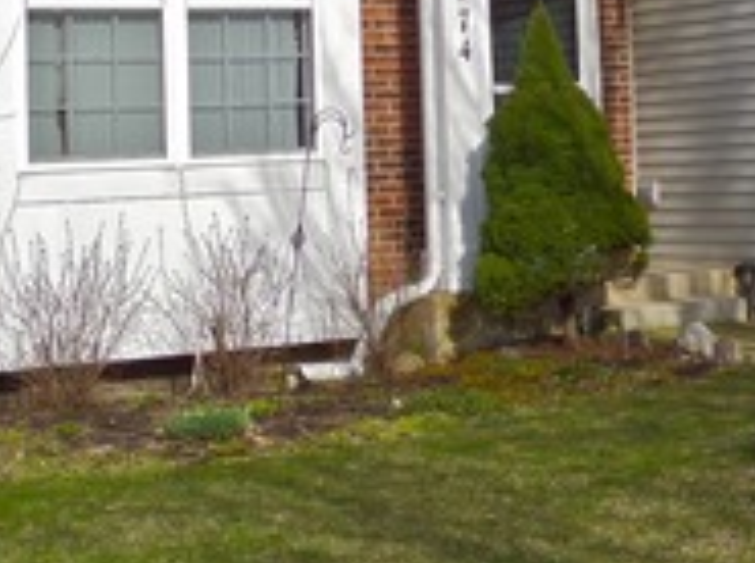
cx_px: 739
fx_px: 2416
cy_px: -65
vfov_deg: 13.0
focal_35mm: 111
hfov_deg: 17.4
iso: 100
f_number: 3.9
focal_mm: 5.3
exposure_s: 1/1000
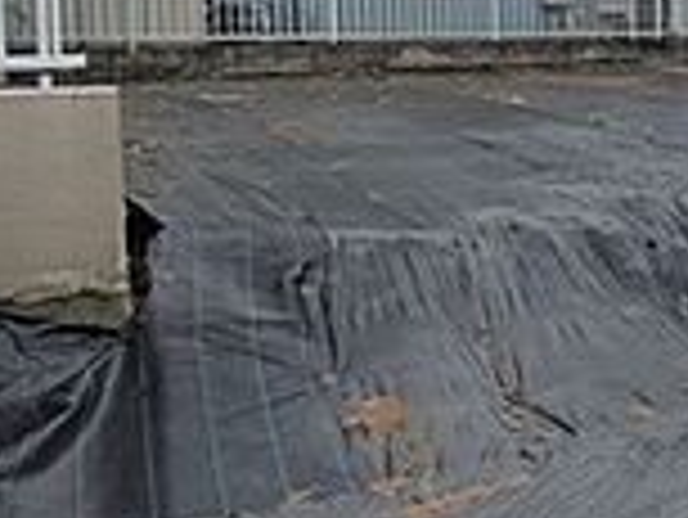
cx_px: 1183
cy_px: 77
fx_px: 1094
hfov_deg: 22.9
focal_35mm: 55
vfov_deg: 25.9
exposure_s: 1/770
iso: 51
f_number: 2.2
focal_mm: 1.83
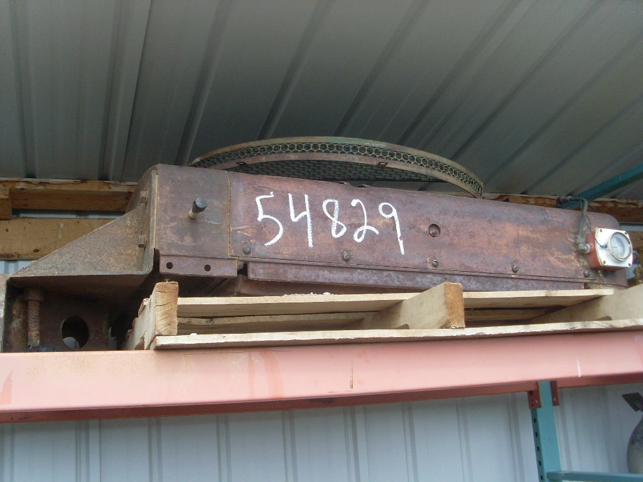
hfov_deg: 49.0
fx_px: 706
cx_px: 322
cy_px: 241
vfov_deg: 37.7
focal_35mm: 38
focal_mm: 6.3
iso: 80
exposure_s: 1/90
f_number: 7.7
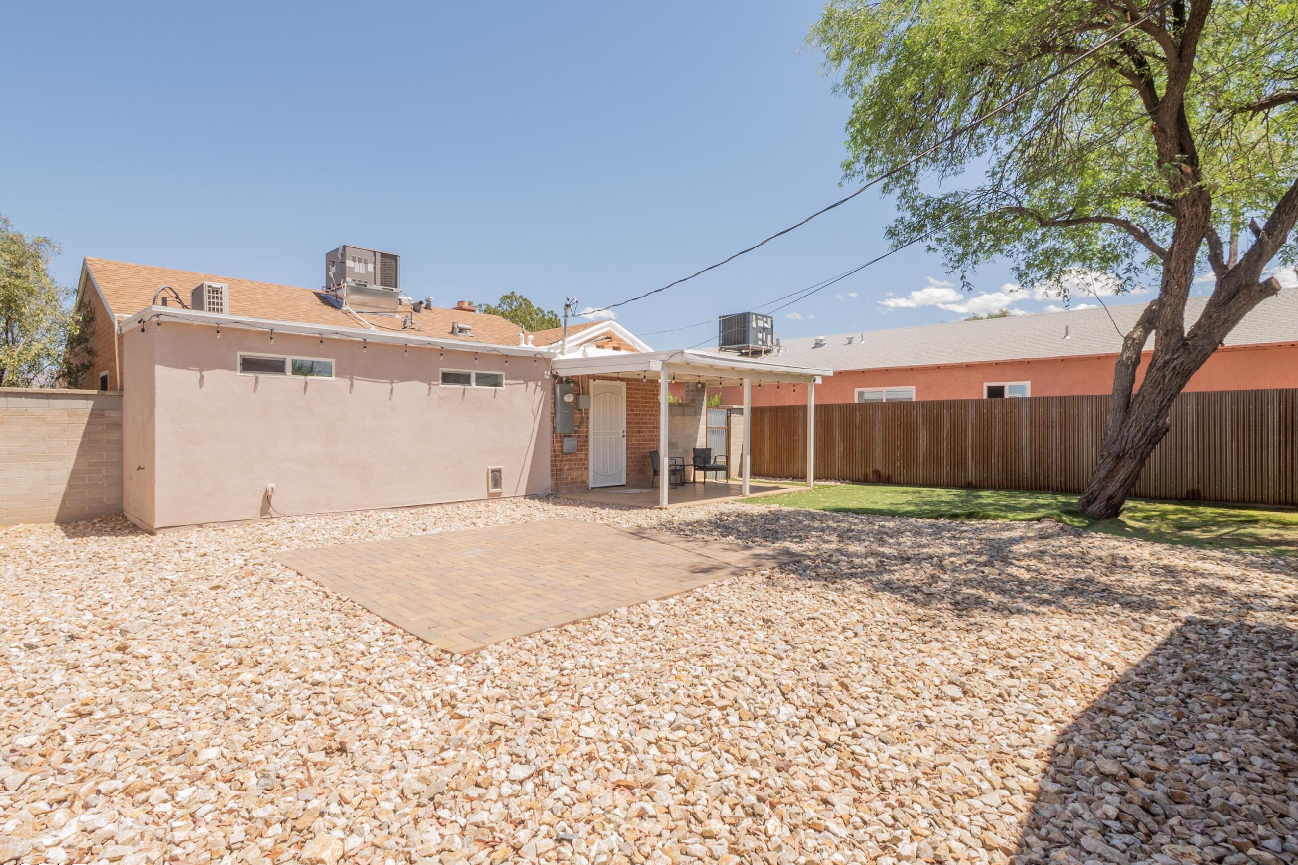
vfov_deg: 70.4
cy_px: 429
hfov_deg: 93.2
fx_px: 613
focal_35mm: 17
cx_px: 622
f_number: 14
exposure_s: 1/100
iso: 200
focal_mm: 10
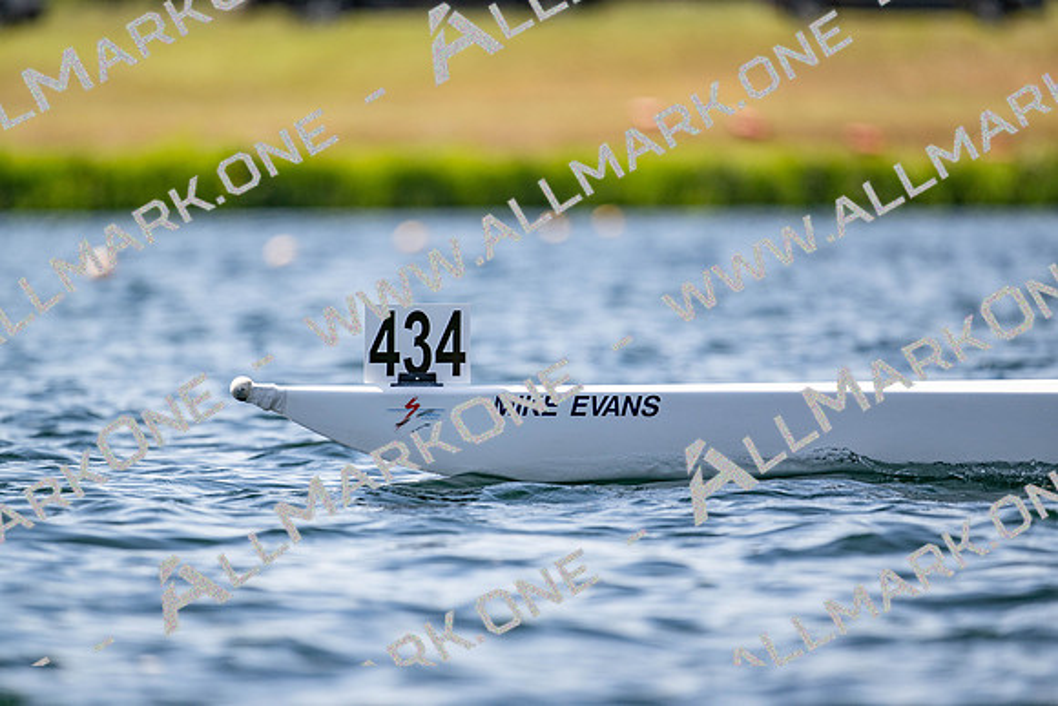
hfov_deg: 5.2
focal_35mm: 400
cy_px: 353
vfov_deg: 3.4
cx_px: 529
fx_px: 11758
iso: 220
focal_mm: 400
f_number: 4.5
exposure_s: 1/2500
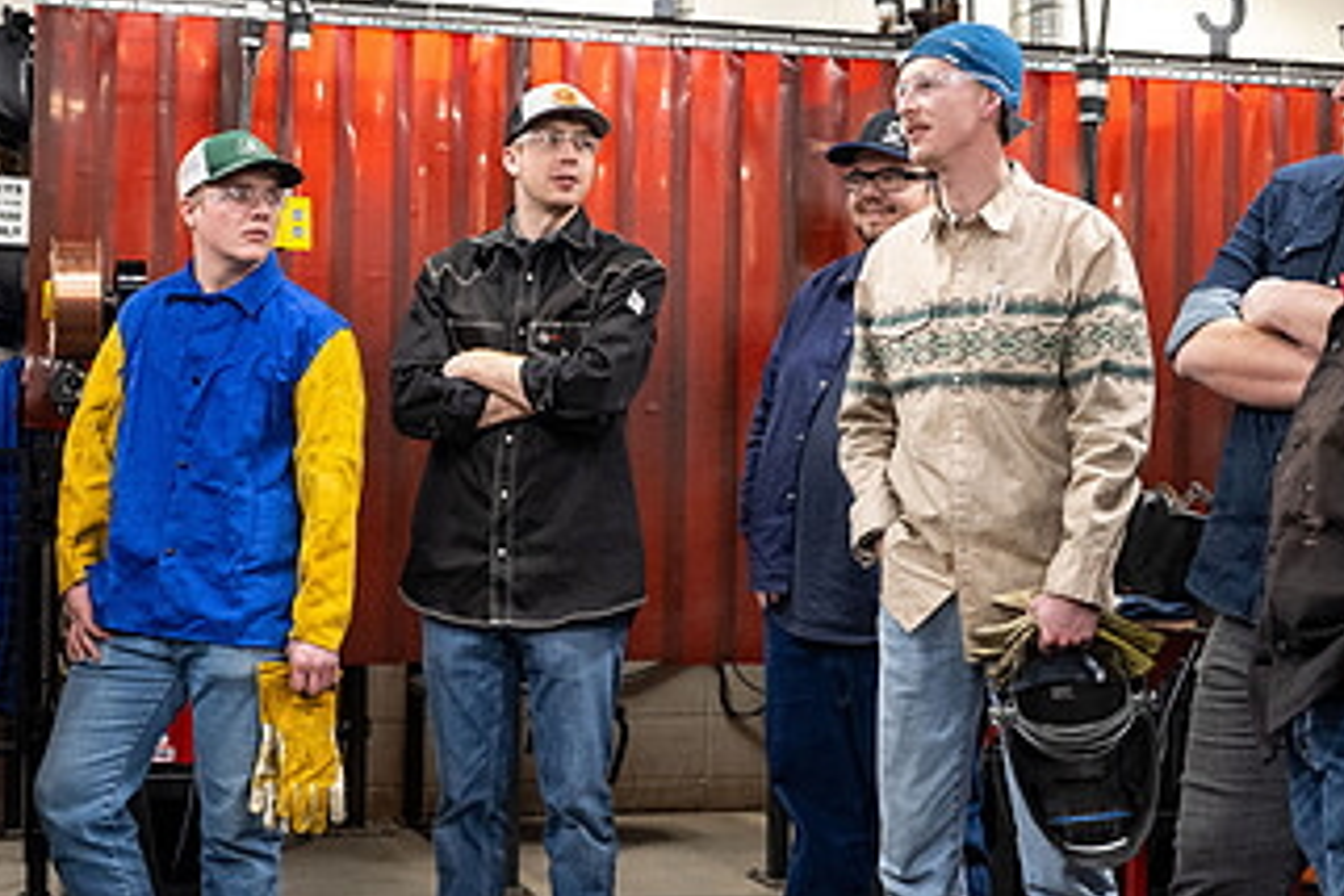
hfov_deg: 31.0
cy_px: 421
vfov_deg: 20.9
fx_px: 2426
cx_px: 653
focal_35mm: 65
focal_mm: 36
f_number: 3.2
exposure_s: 1/250
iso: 1600
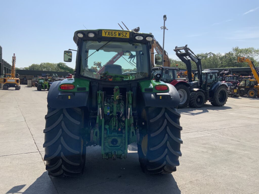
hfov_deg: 61.7
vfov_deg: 48.2
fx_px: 217
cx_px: 130
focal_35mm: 29
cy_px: 97
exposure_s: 1/2667
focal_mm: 3
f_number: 1.8
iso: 20
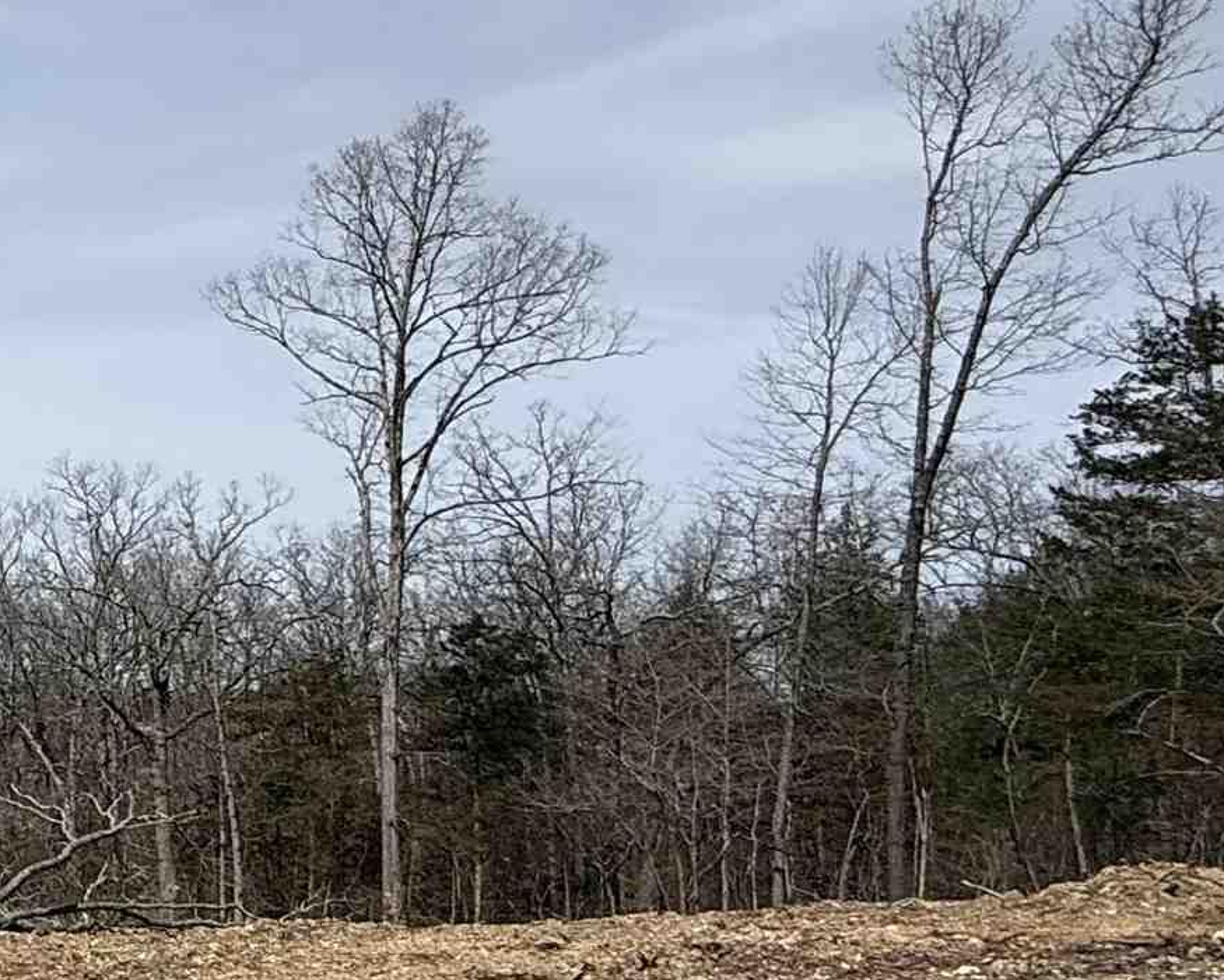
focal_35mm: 48
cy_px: 650
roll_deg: -1.1
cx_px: -562
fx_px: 1739
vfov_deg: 31.2
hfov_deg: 27.9
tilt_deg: +4.5
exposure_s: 1/4425
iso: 50
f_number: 2.2
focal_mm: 2.22
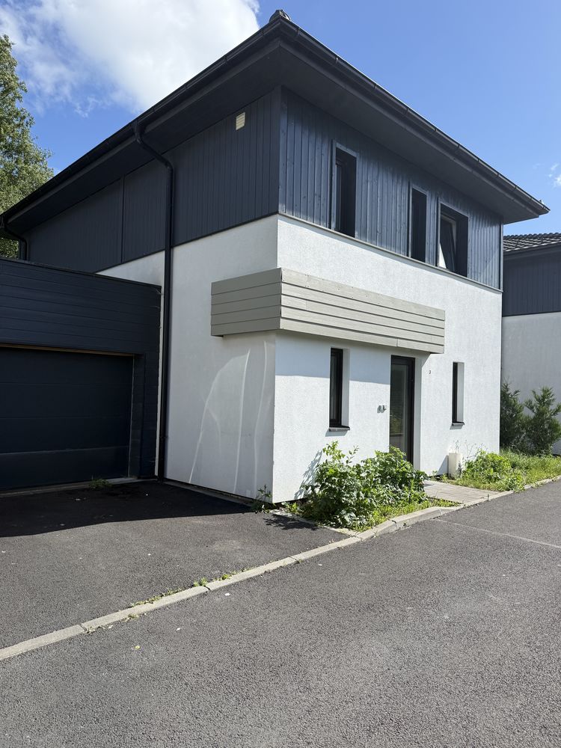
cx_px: 280
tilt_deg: +2.9
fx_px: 519
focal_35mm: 24
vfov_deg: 71.6
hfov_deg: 56.8
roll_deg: -3.5
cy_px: 374
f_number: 1.78
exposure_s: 1/4167
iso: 80
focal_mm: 6.76
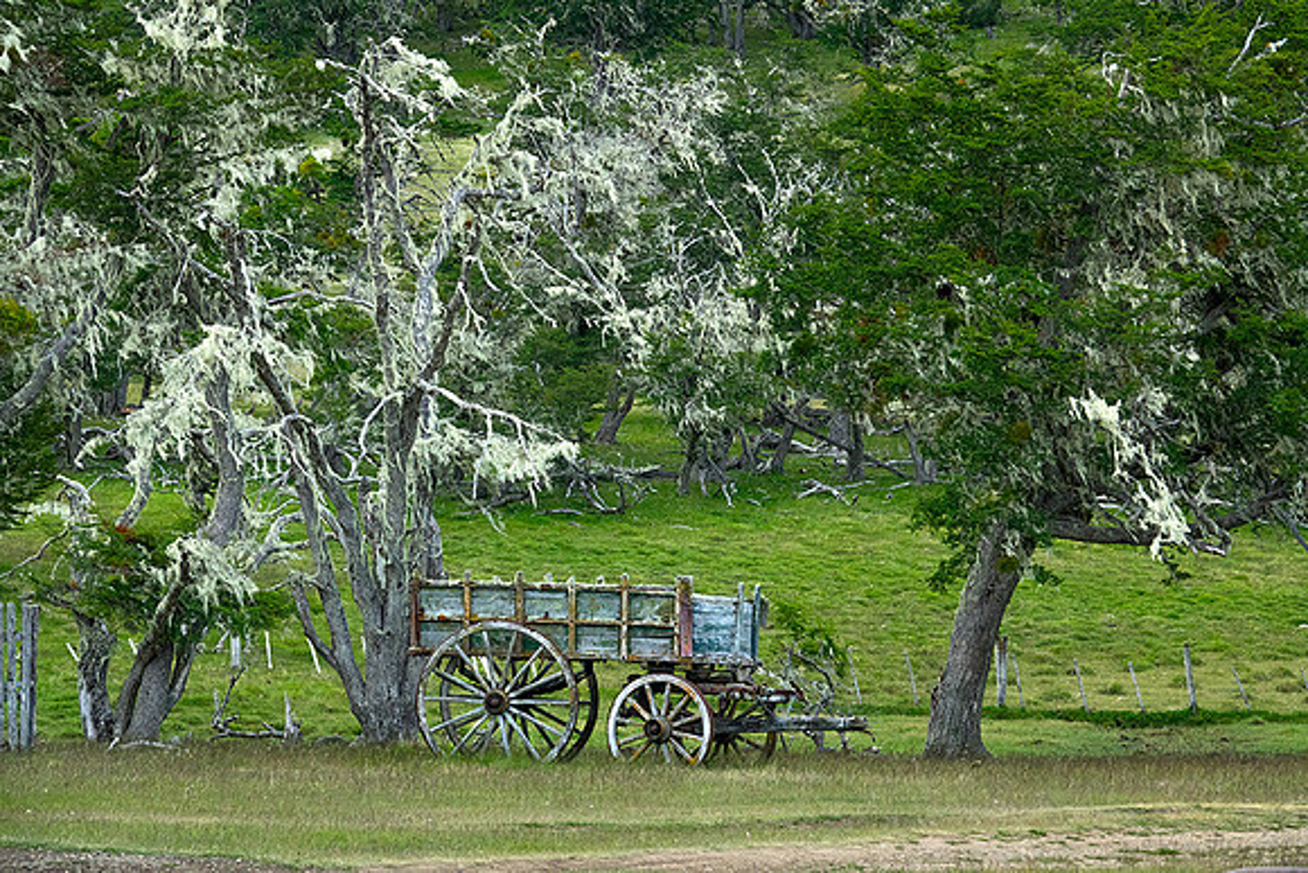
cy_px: 436
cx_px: 654
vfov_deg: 6.0
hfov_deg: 9.0
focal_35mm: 229
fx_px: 8322
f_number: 8
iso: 500
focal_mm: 83.9
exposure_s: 1/250
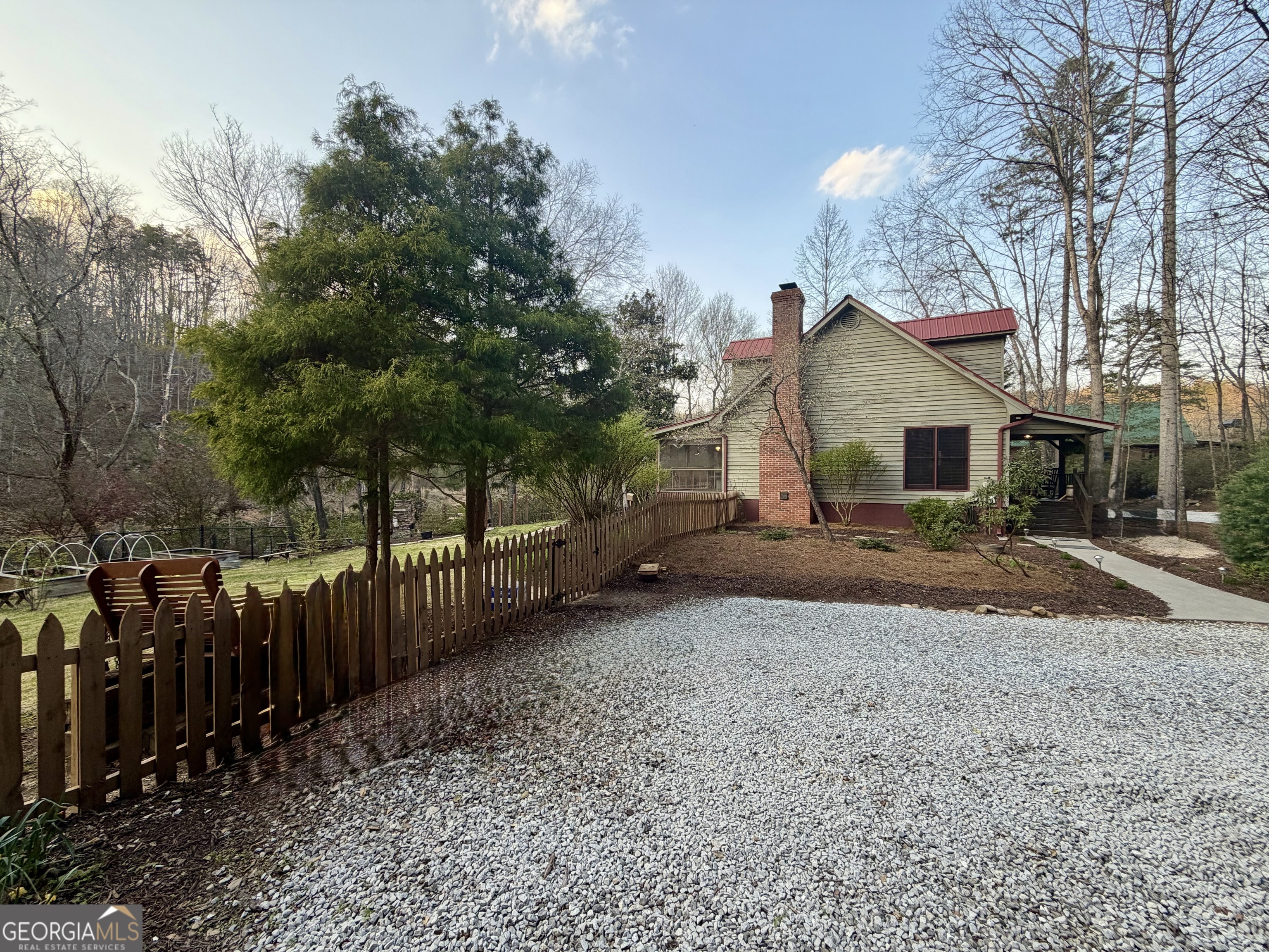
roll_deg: -0.5
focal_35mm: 14
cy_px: 476
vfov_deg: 85.7
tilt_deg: +0.4
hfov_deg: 102.1
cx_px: 634
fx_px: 513
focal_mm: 2.22
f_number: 2.2
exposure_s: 1/167
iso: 40
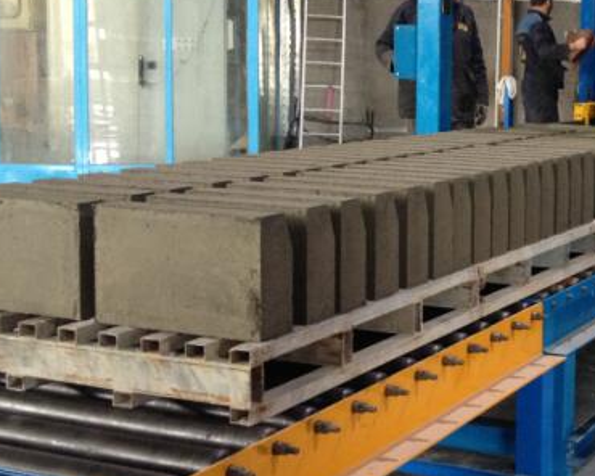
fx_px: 1250
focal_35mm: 71
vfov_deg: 21.5
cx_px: 566
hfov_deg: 25.7
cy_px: 158
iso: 160
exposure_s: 1/20
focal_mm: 4.28
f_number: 2.4
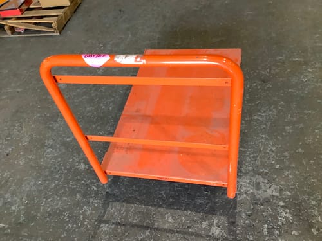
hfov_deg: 58.4
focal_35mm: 31
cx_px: 161
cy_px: 120
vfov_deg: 45.4
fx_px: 288
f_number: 2.4
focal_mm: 3.3
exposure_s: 1/50
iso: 200
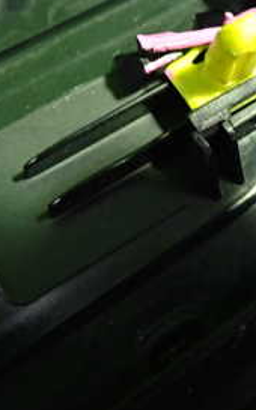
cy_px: 86
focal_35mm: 70
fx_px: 783
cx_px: 203
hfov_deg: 18.4
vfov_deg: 28.8
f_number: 2.3
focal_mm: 5.4
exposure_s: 1/30
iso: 500
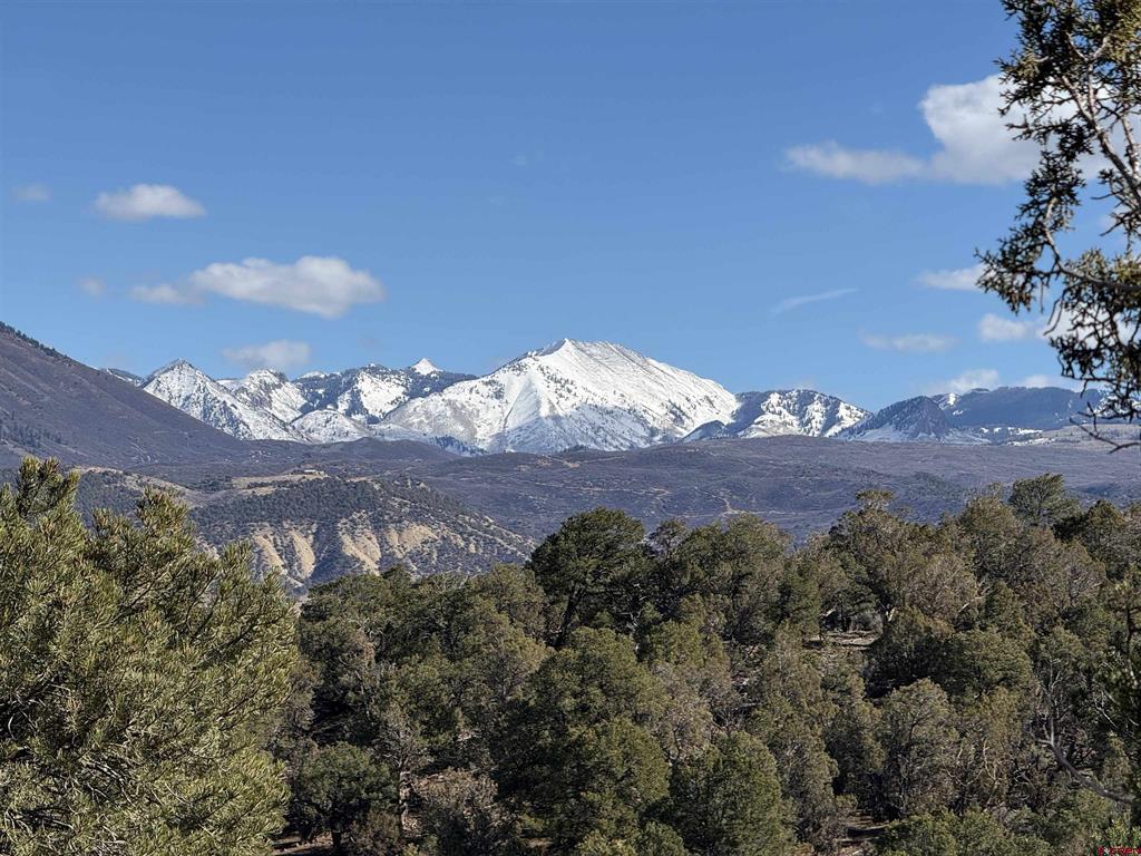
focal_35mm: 120
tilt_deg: +3.0
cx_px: 570
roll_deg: -0.5
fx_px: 3955
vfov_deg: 12.3
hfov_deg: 16.4
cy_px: 428
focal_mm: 15.66
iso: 64
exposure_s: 1/2212
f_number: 2.8
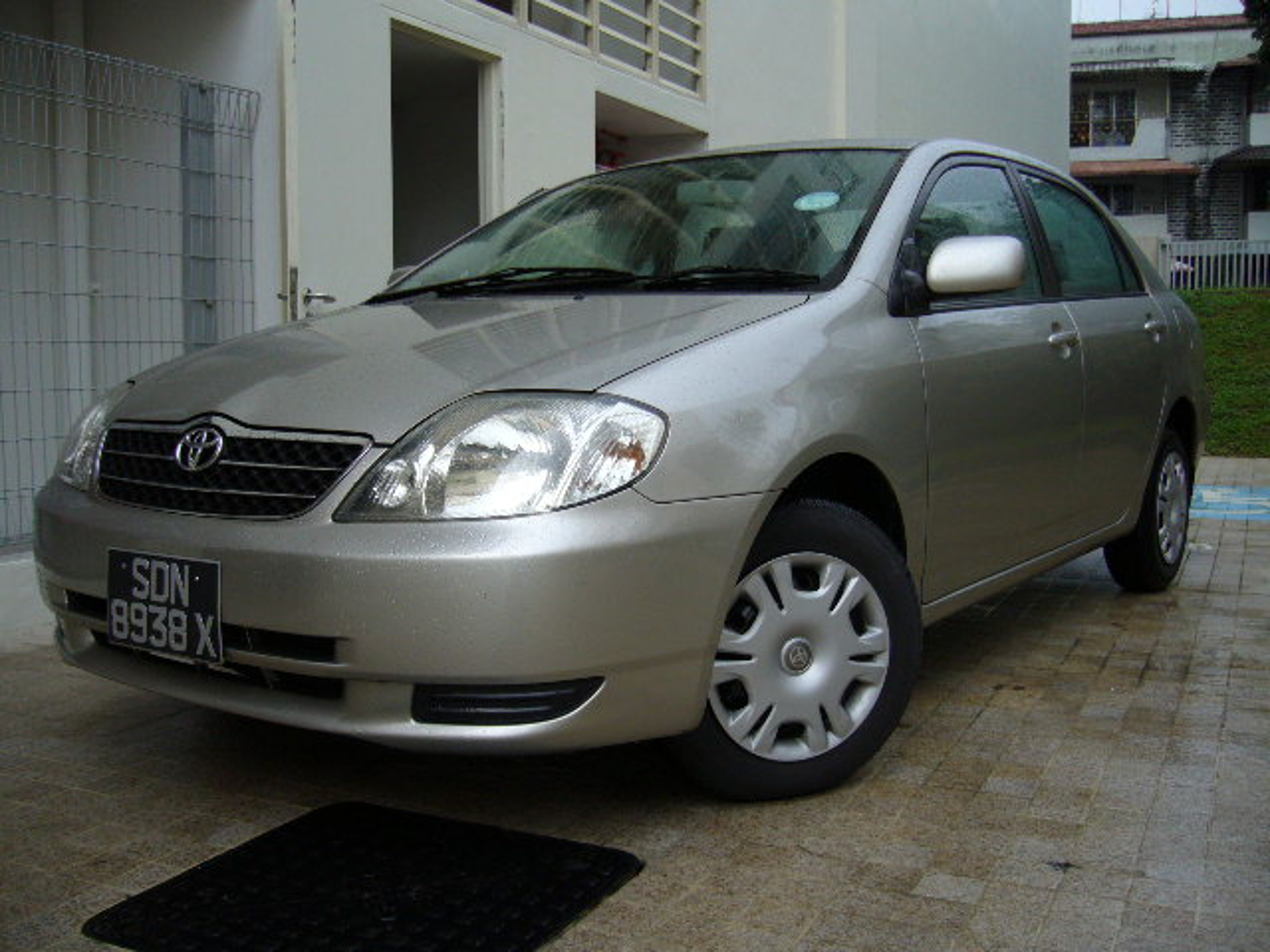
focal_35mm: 35
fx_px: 1284
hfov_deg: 52.6
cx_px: 635
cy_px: 476
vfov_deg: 40.7
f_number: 2.8
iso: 100
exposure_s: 1/30
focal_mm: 5.8
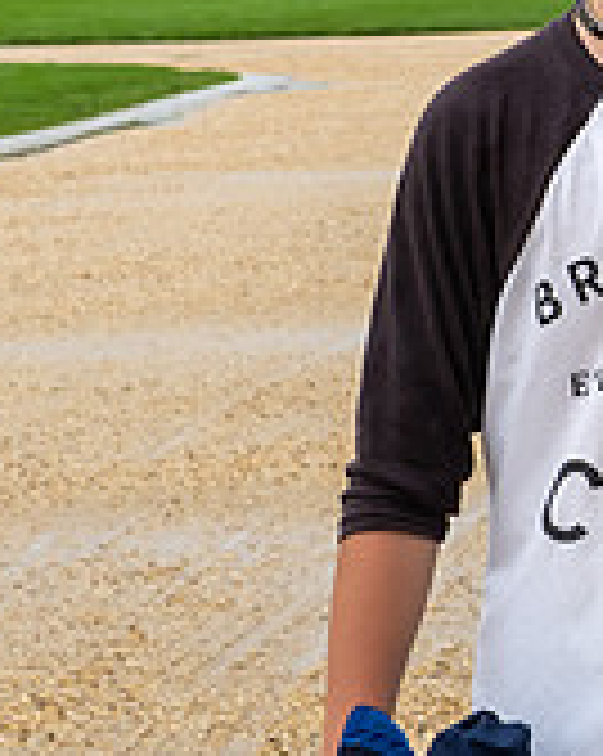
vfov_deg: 8.9
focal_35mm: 216
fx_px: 4827
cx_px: 953
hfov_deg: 7.0
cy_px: 38
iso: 320
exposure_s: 1/250
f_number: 10
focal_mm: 35
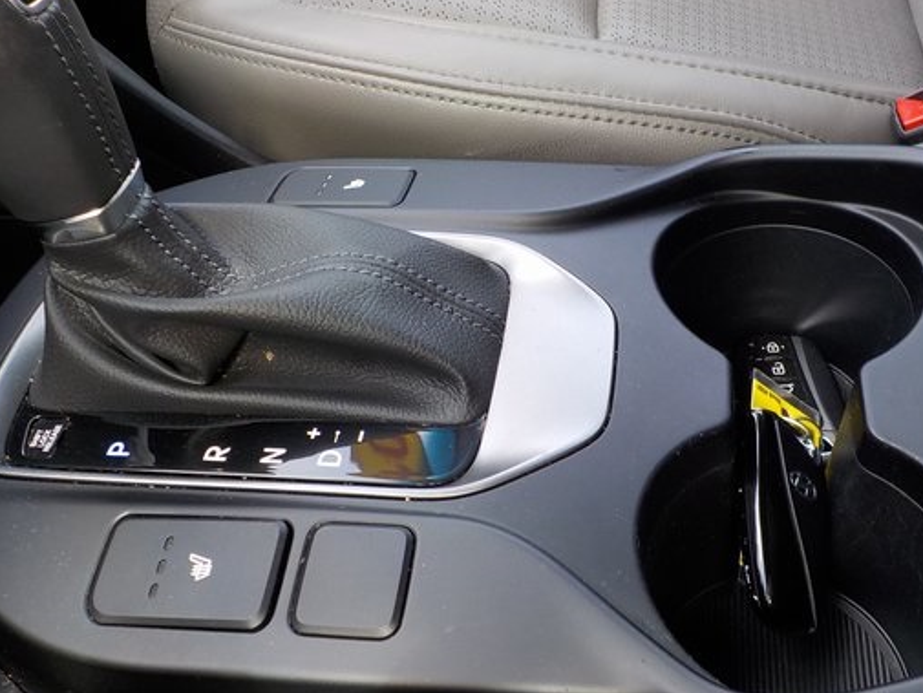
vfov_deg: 37.7
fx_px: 1013
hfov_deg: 48.6
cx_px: 568
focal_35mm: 38
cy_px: 302
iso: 125
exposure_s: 1/50
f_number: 3.3
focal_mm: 4.1
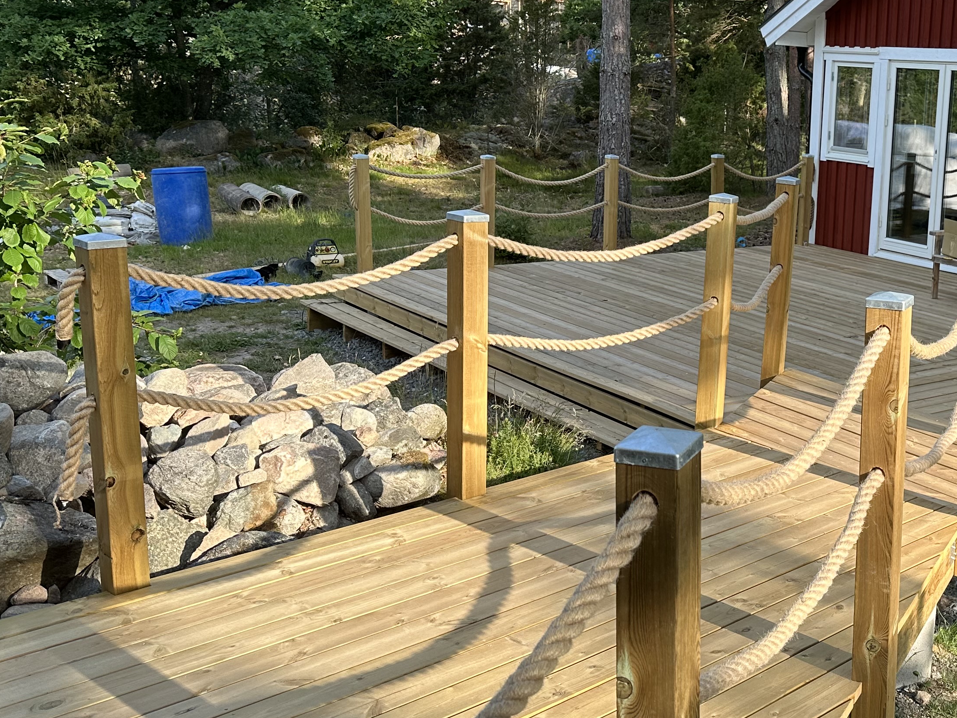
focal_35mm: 44
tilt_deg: -11.9
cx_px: 841
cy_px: 307
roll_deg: -3.7
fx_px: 1216
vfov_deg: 32.8
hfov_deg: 40.1
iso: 80
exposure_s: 1/745
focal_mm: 6.86
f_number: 1.78
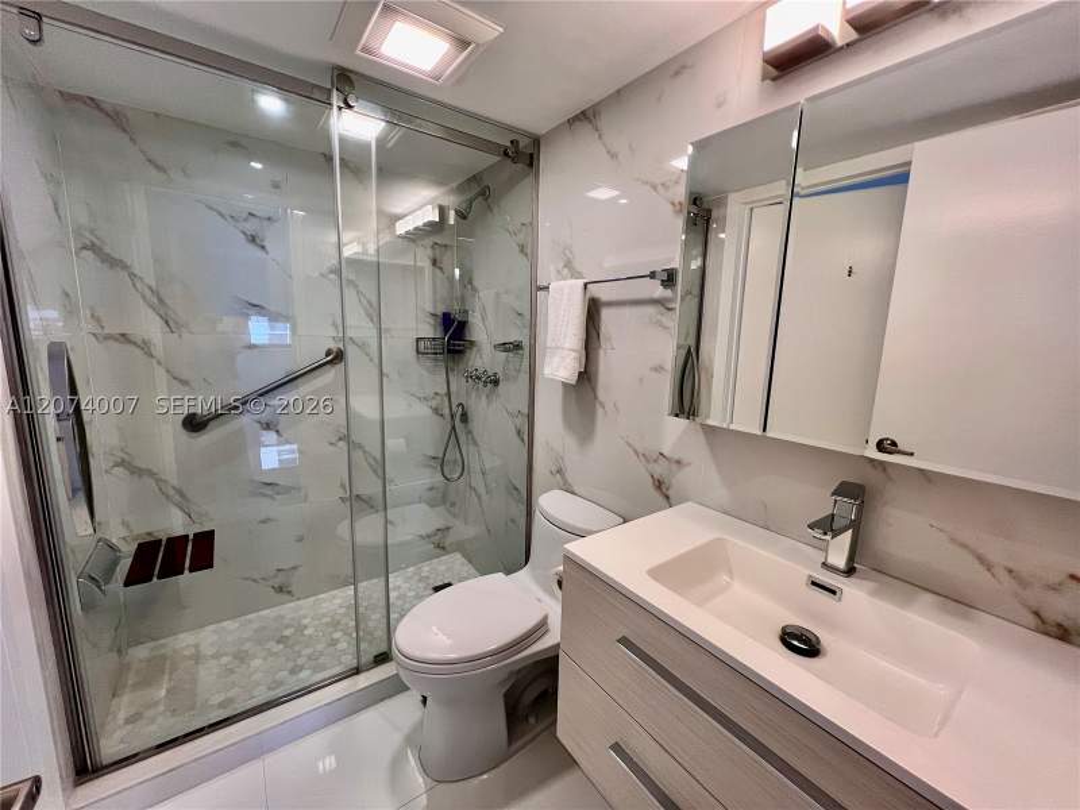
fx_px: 406
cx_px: 540
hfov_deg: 106.2
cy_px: 405
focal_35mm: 13
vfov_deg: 89.9
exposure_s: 1/120
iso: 125
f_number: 1.8
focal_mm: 1.57
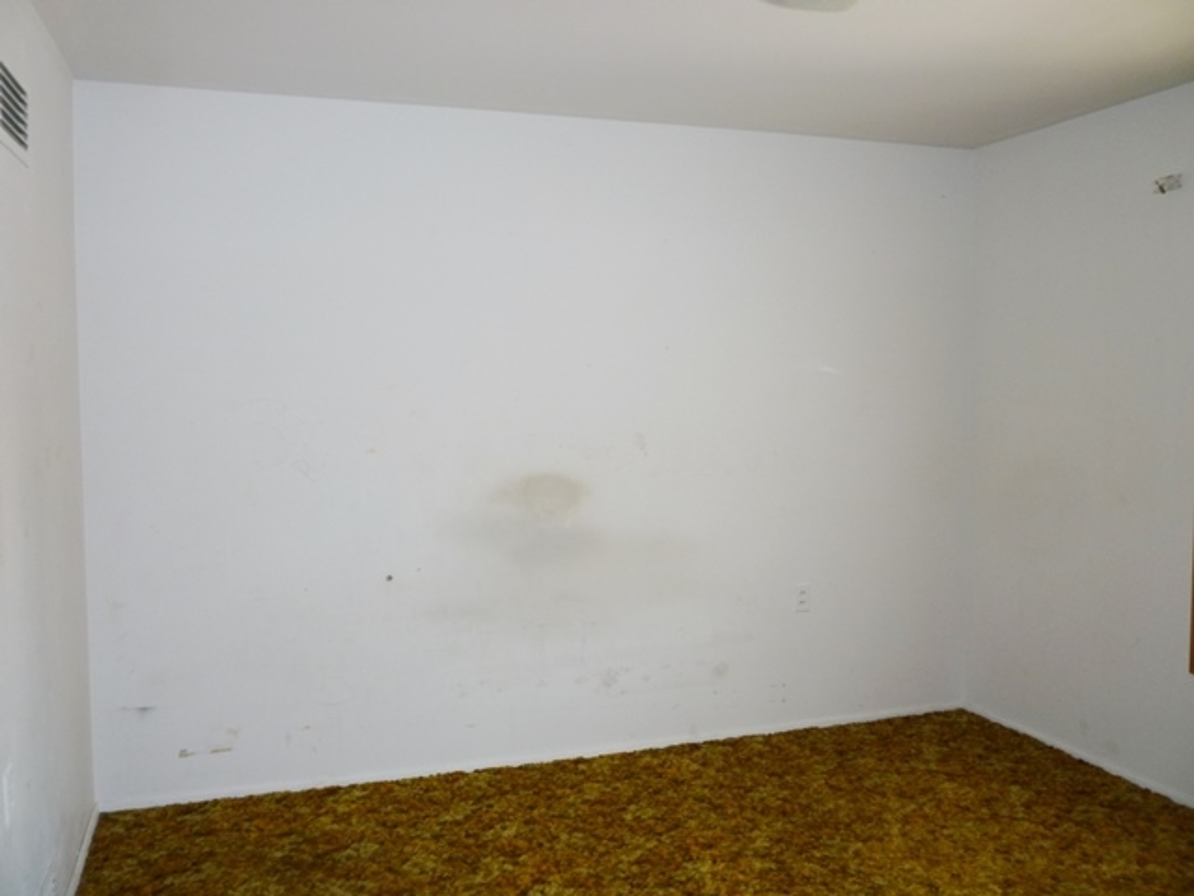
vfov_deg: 48.2
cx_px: 597
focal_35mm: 29
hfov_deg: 61.7
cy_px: 448
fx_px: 1000
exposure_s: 1/30
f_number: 3.3
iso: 100
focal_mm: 5.2
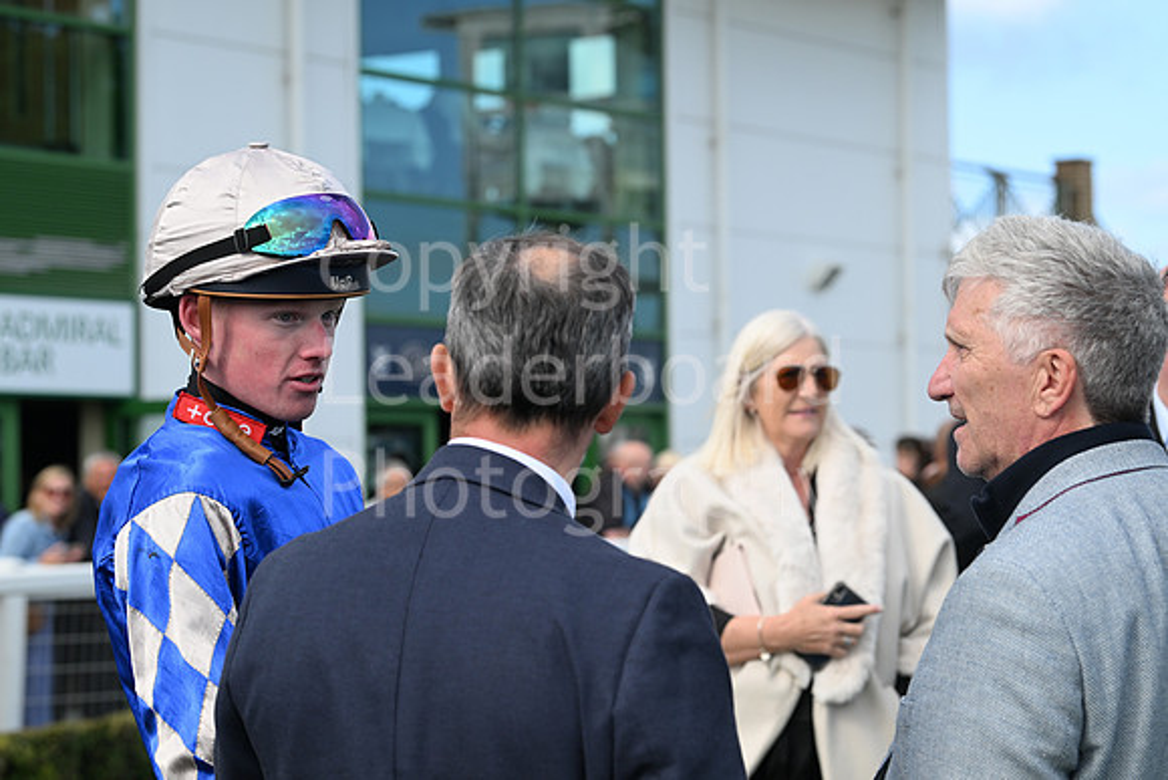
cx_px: 584
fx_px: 2921
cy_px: 390
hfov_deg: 22.6
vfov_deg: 15.2
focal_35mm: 90
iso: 400
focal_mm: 90
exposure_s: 1/1000
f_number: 5.6
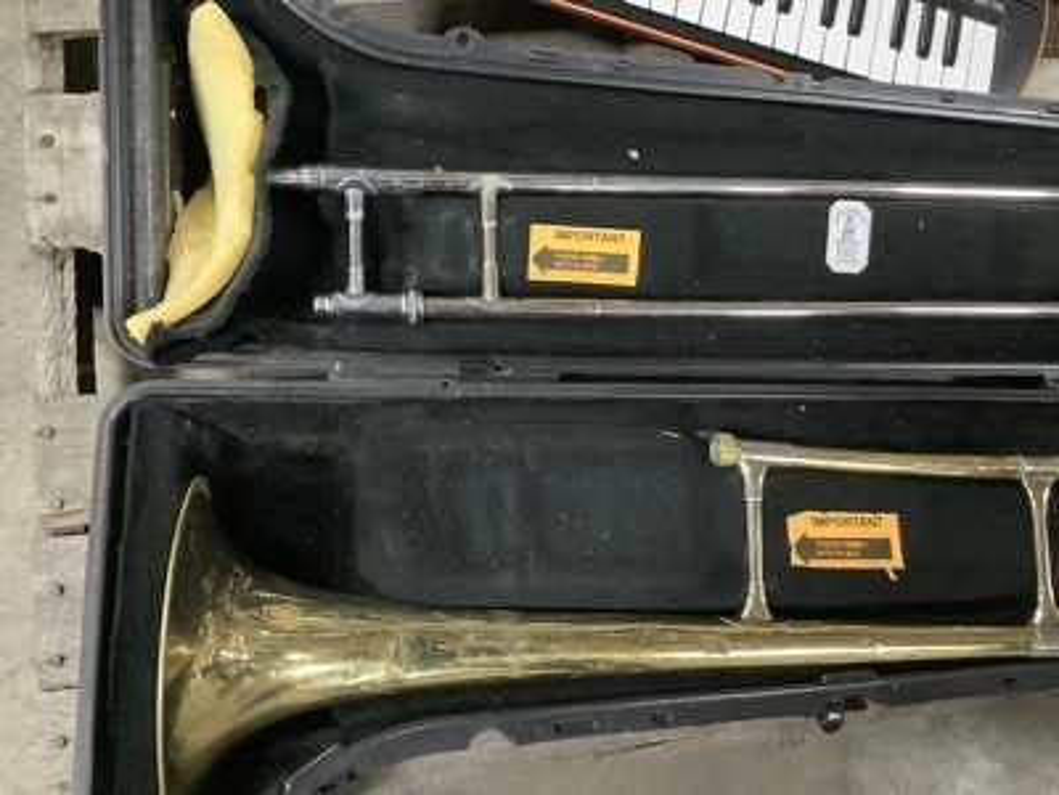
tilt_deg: -75.8
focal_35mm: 31
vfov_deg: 45.4
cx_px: 530
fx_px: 948
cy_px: 398
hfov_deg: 58.4
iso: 640
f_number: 2.4
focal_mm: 3.3
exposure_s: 1/20
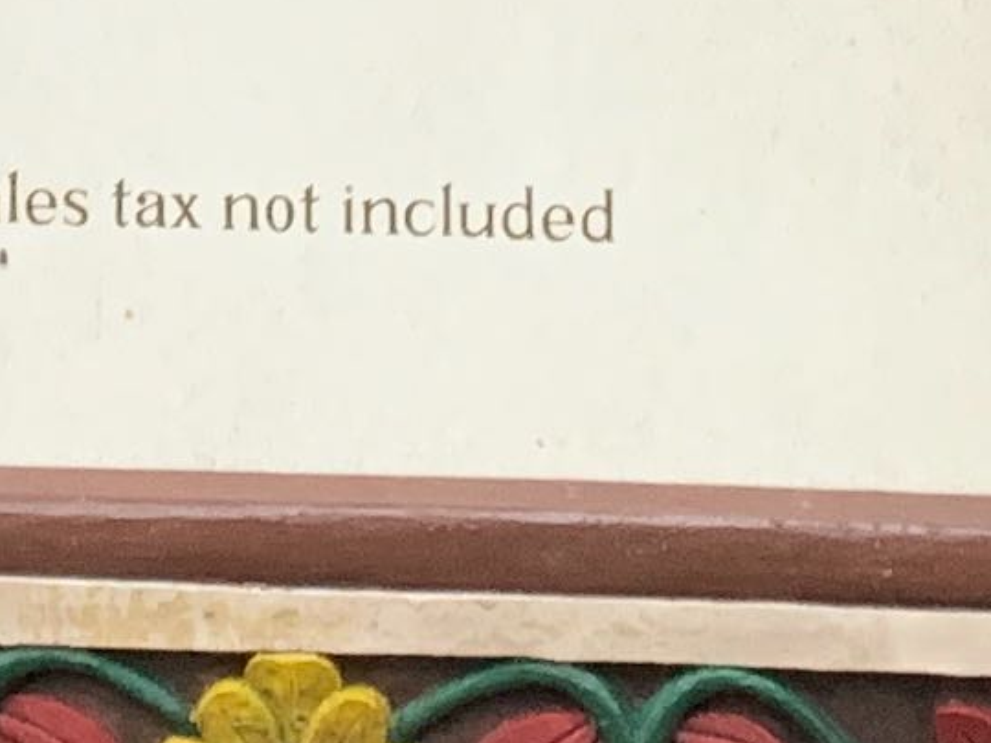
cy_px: -849
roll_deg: +0.2
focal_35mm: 194
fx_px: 5554
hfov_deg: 10.2
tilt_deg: -2.0
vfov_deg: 7.3
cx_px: 173
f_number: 1.8
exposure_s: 1/60
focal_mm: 4.25
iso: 320
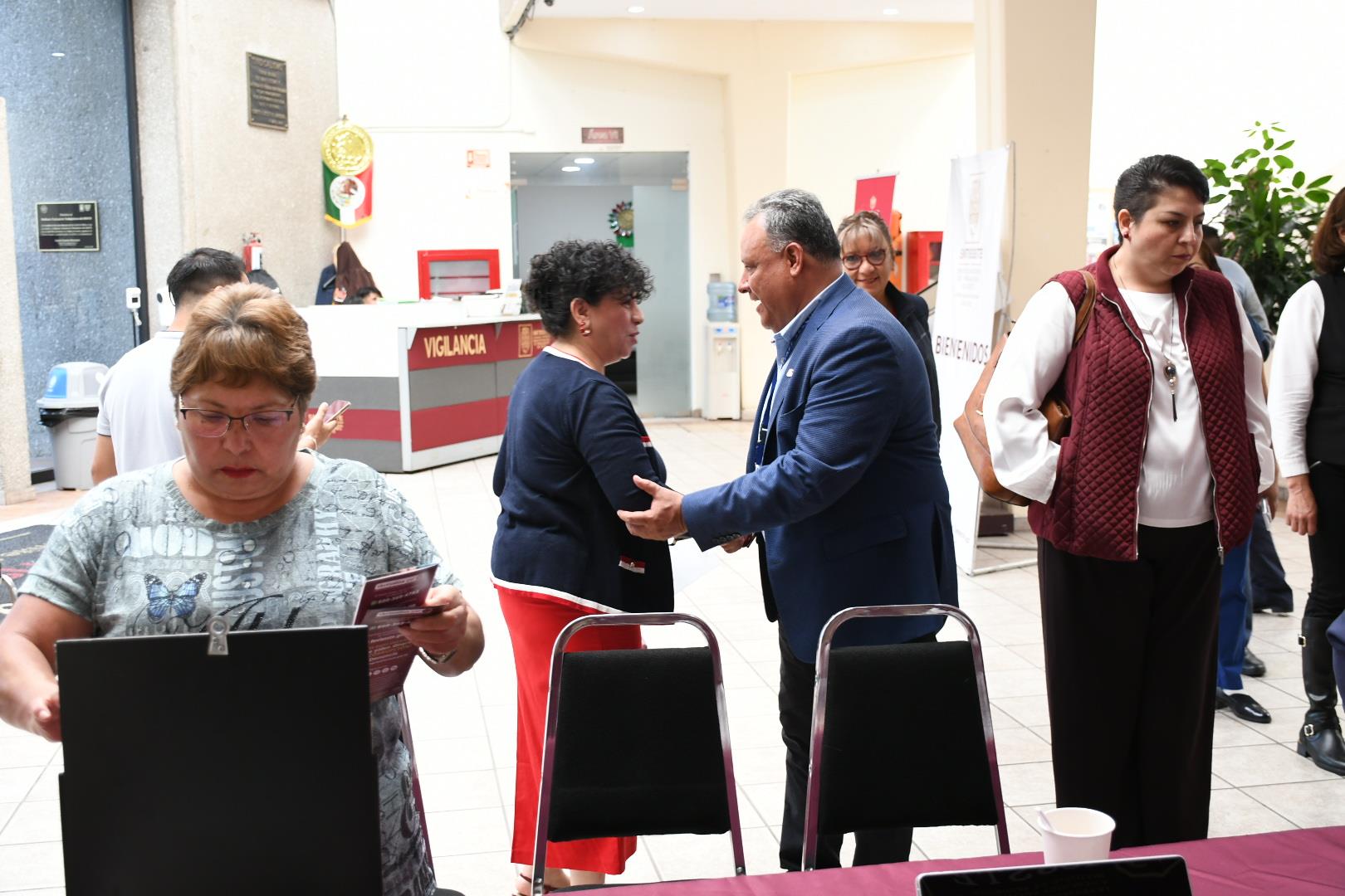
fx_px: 1494
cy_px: 448
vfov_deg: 33.4
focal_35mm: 40
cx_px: 672
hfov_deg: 48.5
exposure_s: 1/100
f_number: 4
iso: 640
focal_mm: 27
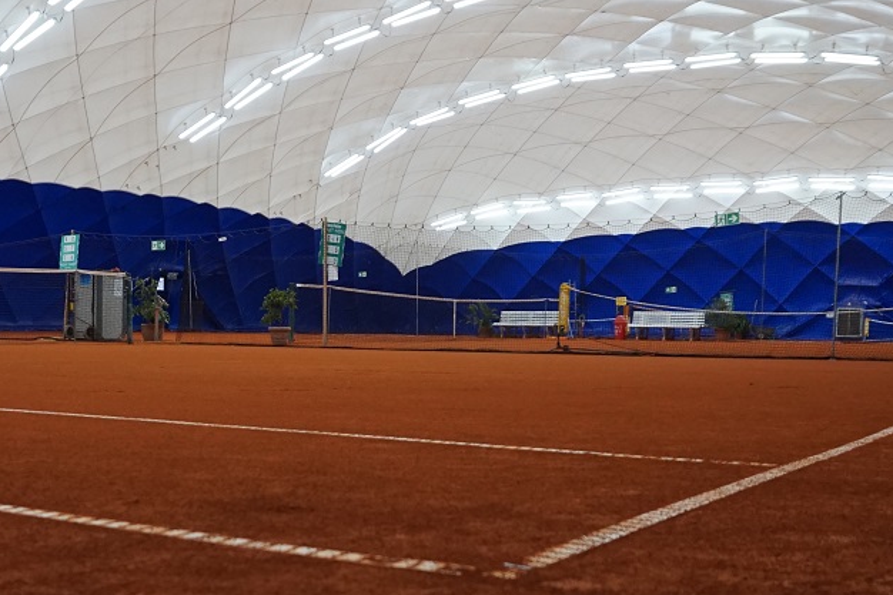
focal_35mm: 46
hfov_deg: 42.3
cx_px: 318
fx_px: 1141
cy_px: 374
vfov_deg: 29.1
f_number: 4
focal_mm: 16
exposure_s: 1/160
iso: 1000
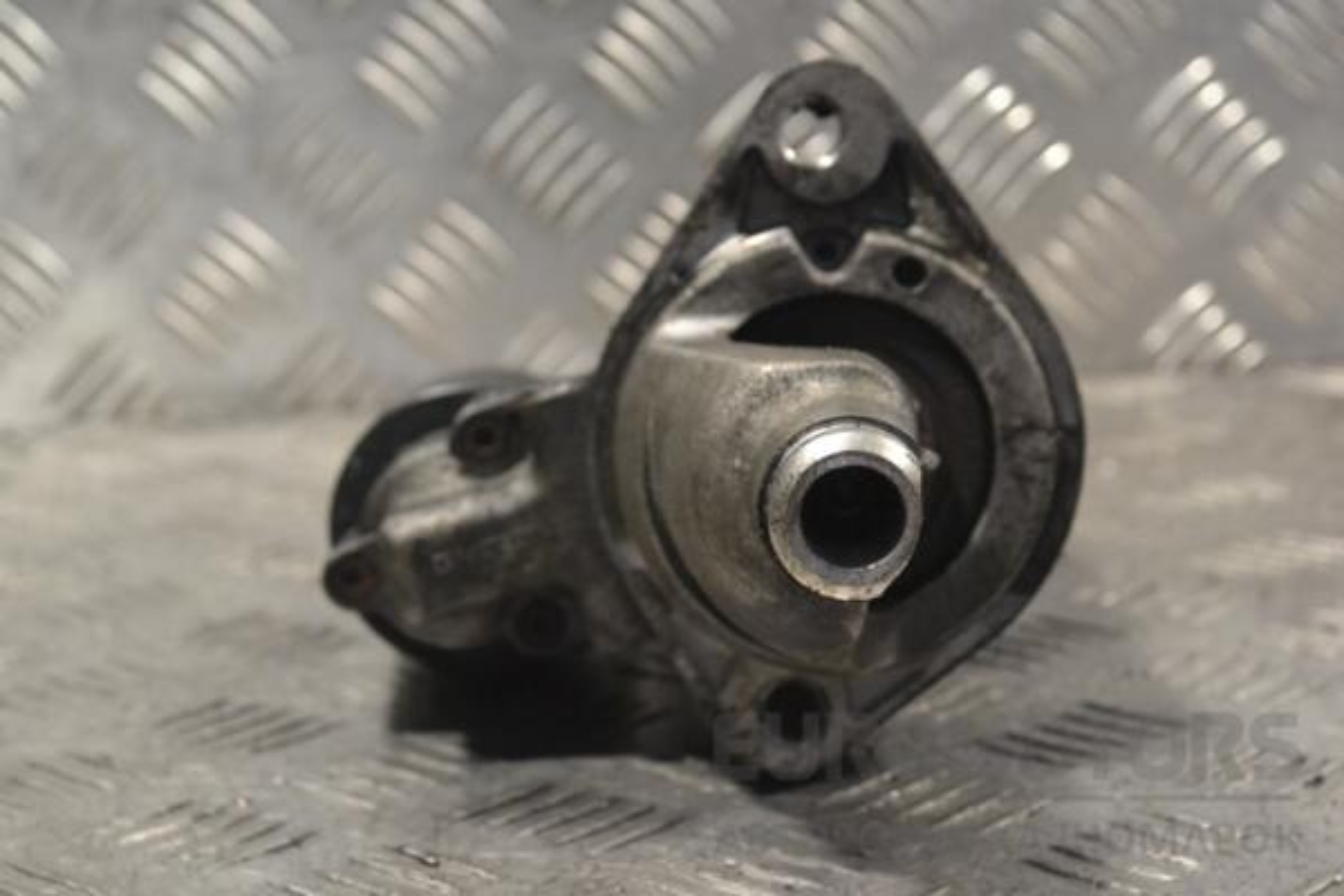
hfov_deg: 24.6
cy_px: 448
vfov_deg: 16.6
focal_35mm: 82
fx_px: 3080
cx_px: 672
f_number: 9
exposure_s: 1/320
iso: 3200
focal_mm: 55
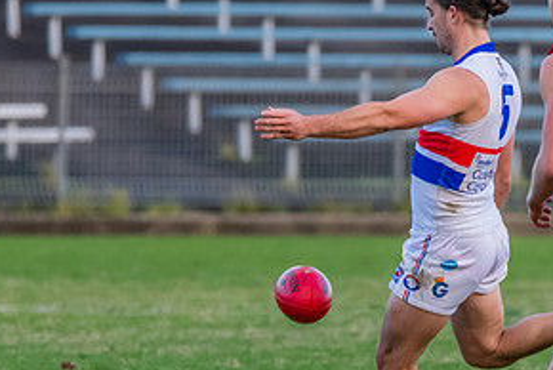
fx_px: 18667
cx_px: 273
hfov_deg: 1.7
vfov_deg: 1.1
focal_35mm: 1214
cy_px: 417
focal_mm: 420
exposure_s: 1/1600
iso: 3600
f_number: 6
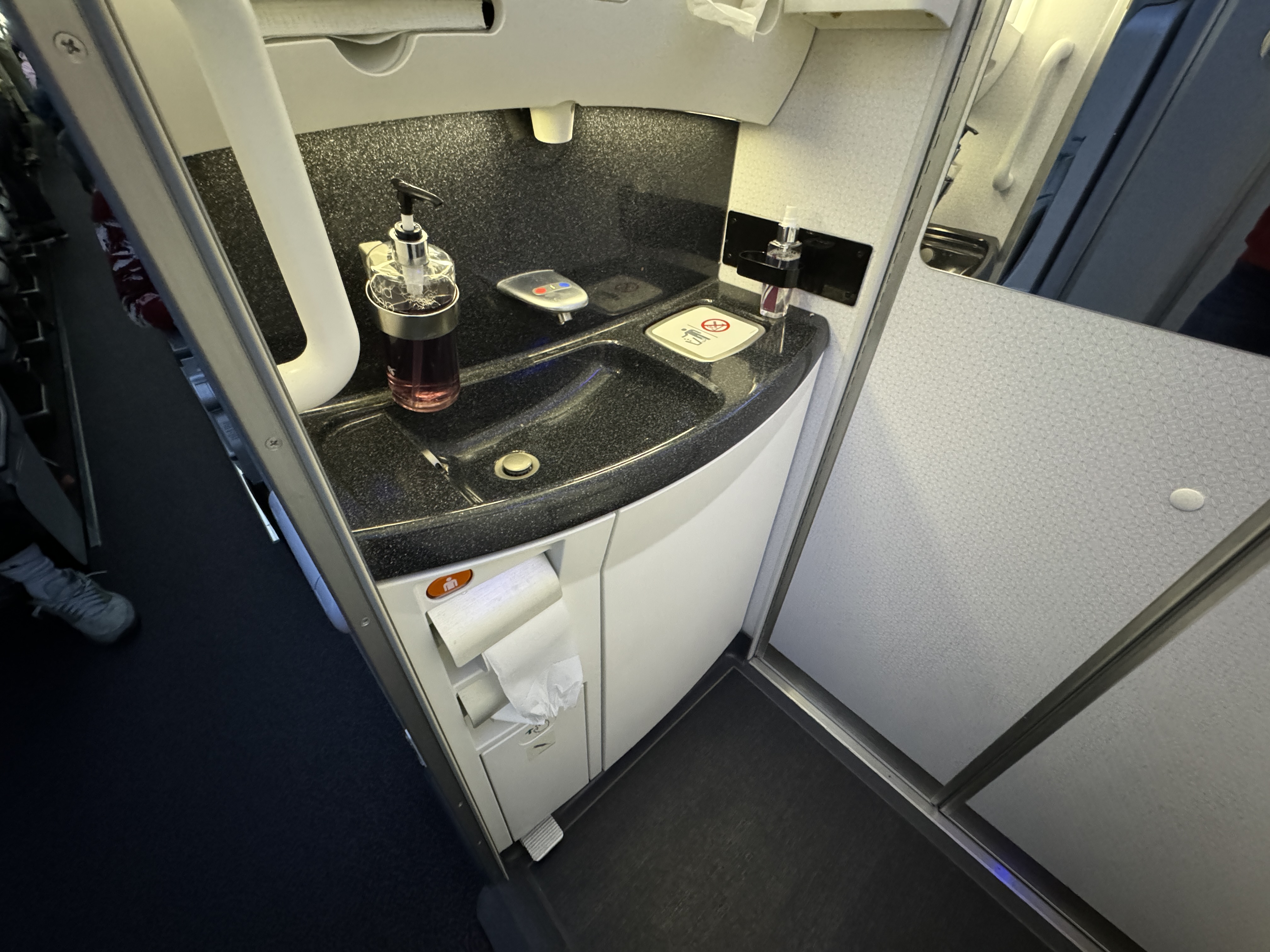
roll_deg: -2.8
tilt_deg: -39.4
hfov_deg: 102.1
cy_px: 476
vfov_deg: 85.7
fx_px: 514
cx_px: 635
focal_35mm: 14
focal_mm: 2.22
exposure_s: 1/56
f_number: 2.2
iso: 1250
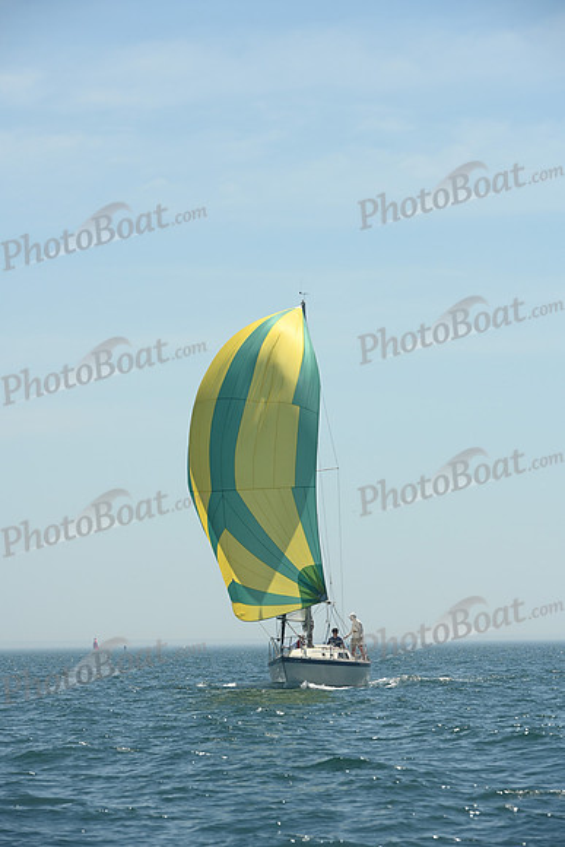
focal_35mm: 180
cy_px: 424
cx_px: 282
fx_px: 4235
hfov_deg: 7.6
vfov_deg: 11.4
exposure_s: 1/1000
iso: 320
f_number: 10
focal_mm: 180
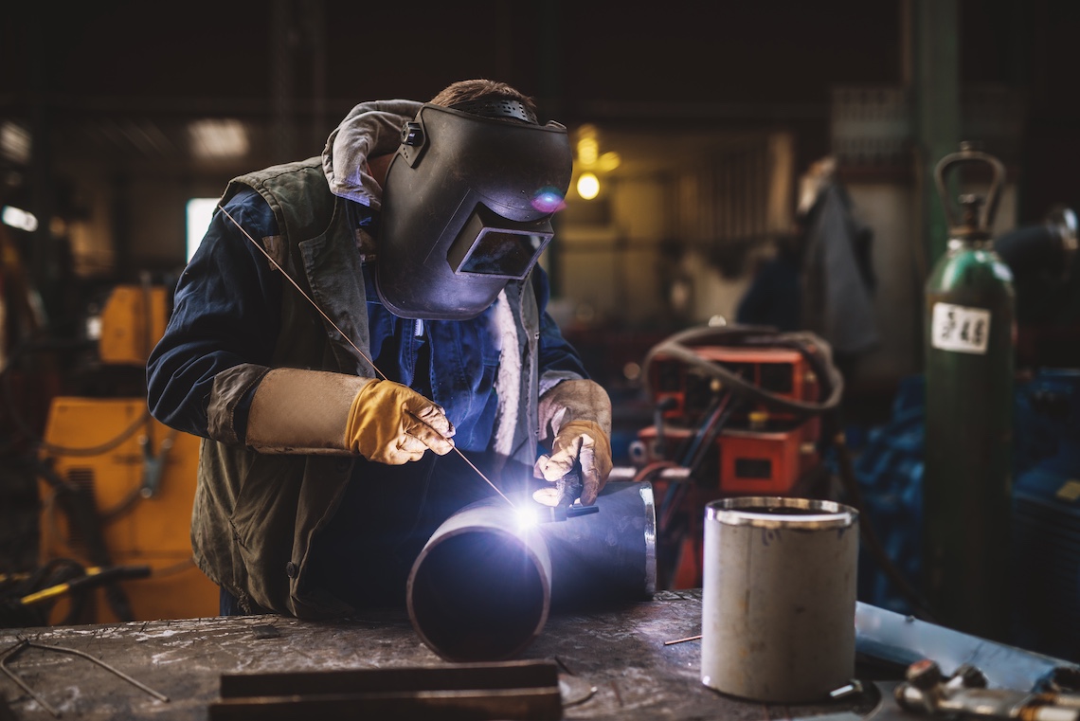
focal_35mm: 50
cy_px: 360
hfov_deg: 39.6
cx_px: 540
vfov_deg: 27.0
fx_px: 1500
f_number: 2
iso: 200
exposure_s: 1/500
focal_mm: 50
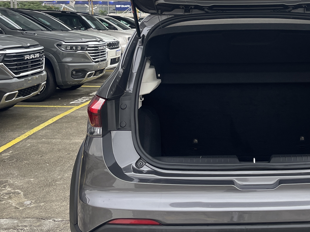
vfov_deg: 29.8
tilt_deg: -5.8
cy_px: 61
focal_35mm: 48
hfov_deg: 38.5
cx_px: 238
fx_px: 430
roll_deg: -0.7
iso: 100
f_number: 1.6
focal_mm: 5.1
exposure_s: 1/121
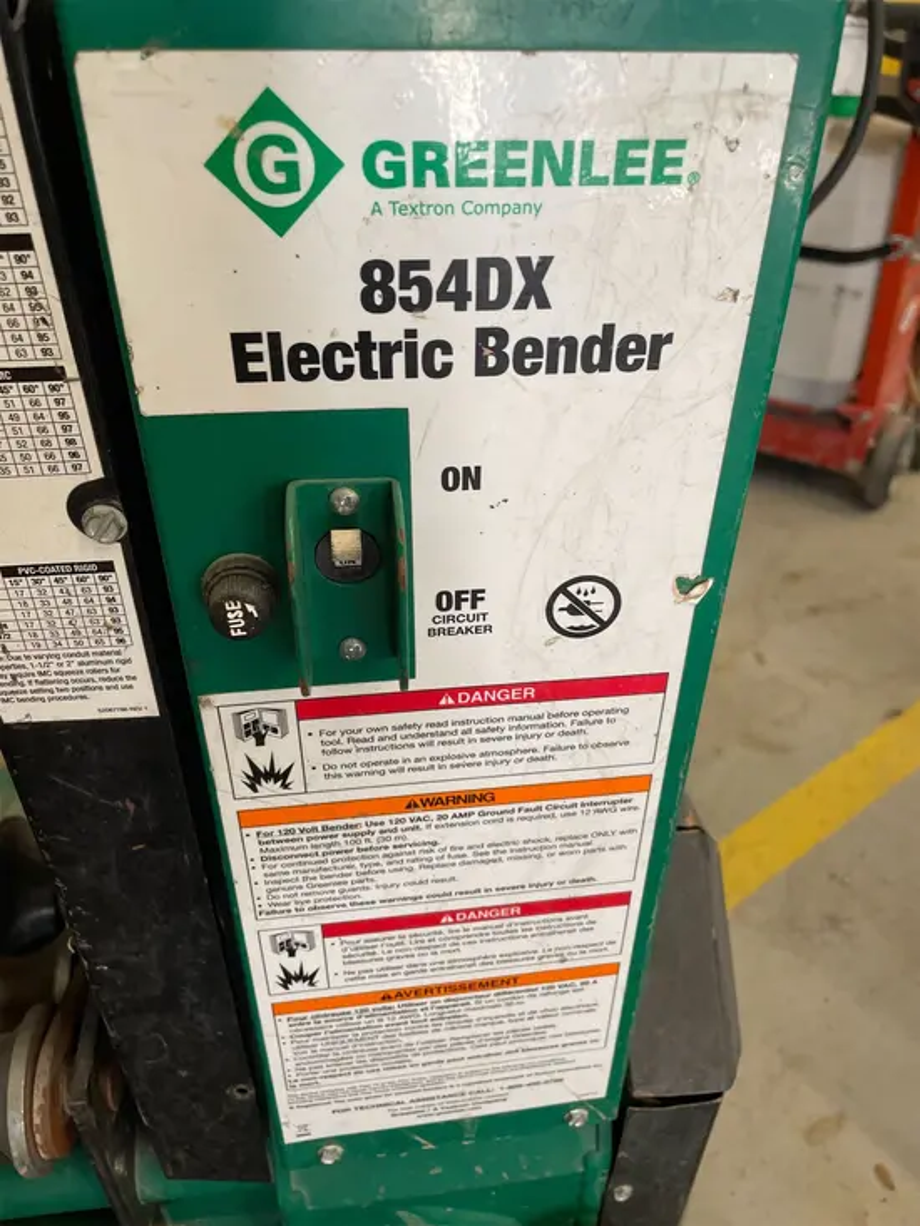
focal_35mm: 26
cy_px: 613
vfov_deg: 67.3
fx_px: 921
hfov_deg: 53.1
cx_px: 460
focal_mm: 4.2
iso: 125
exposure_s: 1/60
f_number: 1.6
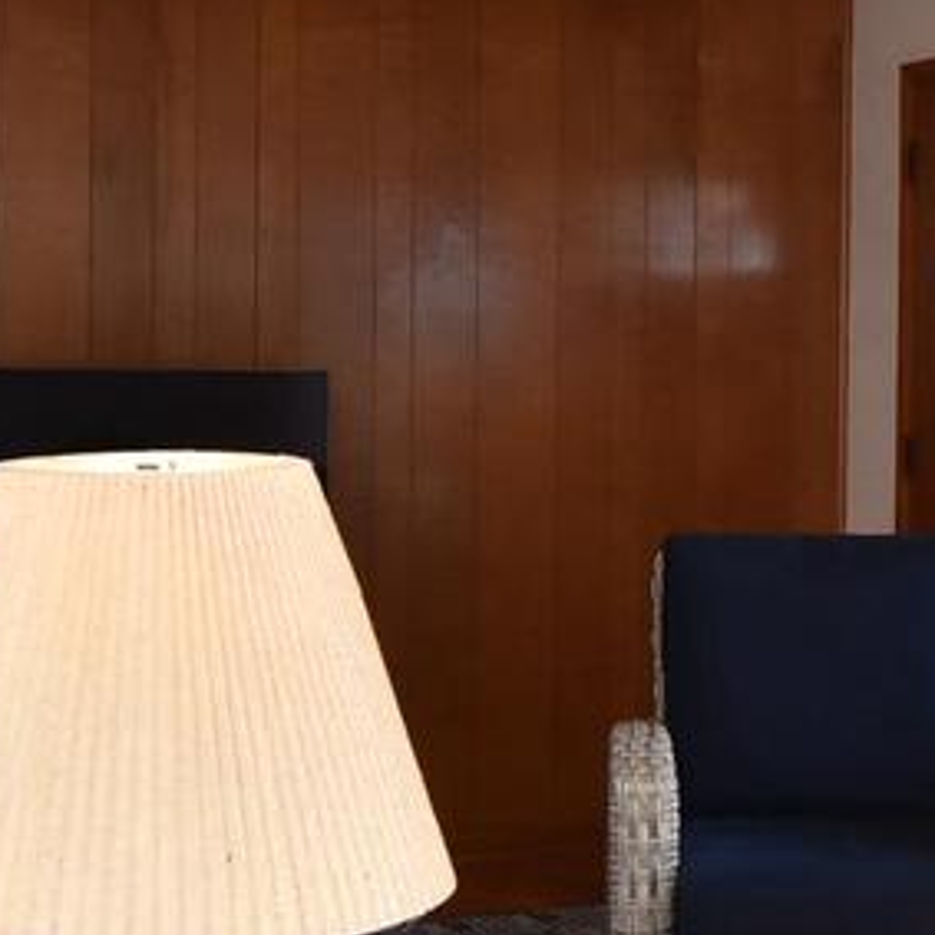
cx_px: 803
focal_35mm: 78
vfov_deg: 22.2
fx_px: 2384
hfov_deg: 21.8
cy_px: 390
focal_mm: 12
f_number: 8
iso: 800
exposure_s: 1/125
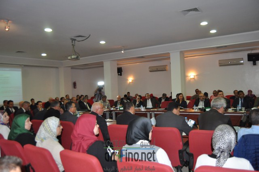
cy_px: 86
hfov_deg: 64.6
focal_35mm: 28
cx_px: 130
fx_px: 205
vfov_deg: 45.6
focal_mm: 19
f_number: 3.5
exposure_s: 1/60
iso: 800
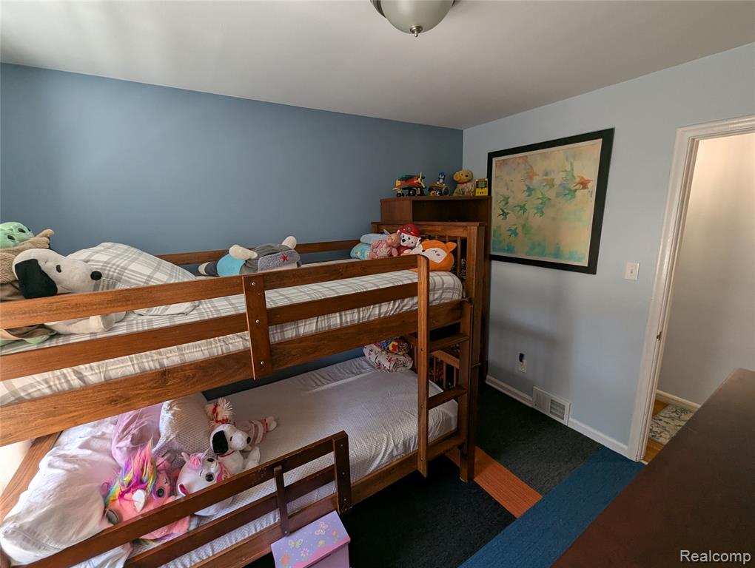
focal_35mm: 13
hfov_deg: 106.1
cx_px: 378
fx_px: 284
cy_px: 284
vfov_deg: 90.1
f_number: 2.2
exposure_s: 1/33.8
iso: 71
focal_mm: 1.95
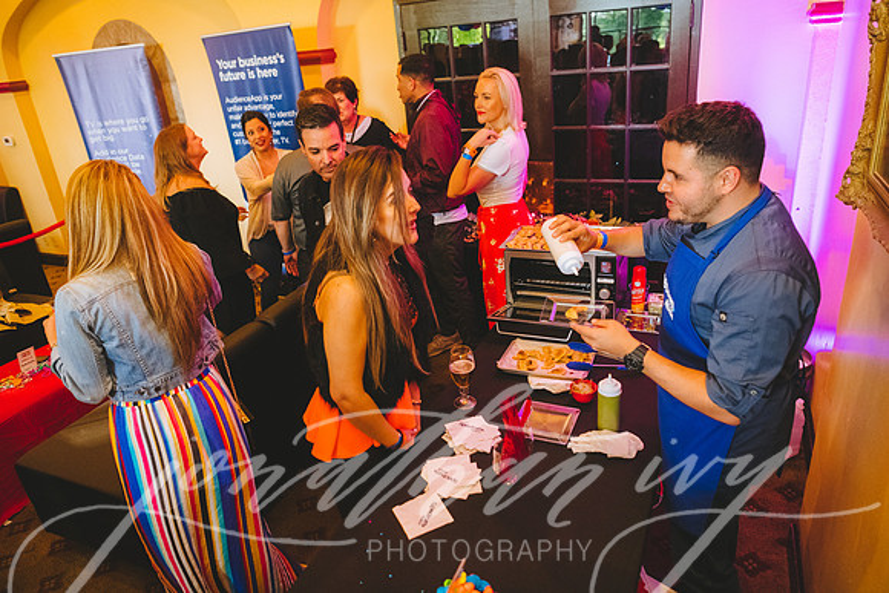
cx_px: 444
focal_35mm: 24
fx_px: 593
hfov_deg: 73.7
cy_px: 296
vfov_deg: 53.2
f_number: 3.5
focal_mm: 24
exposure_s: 1/160
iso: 4000
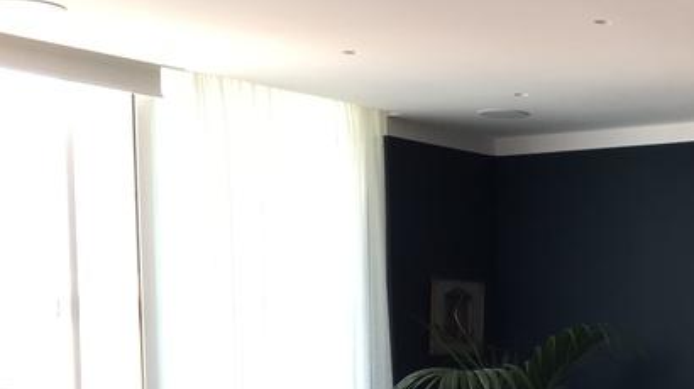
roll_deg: +0.1
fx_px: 1453
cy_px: 418
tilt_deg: -1.6
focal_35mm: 79
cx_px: 853
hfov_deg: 24.2
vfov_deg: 14.9
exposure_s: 1/50
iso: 25
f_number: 2.2
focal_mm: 4.15
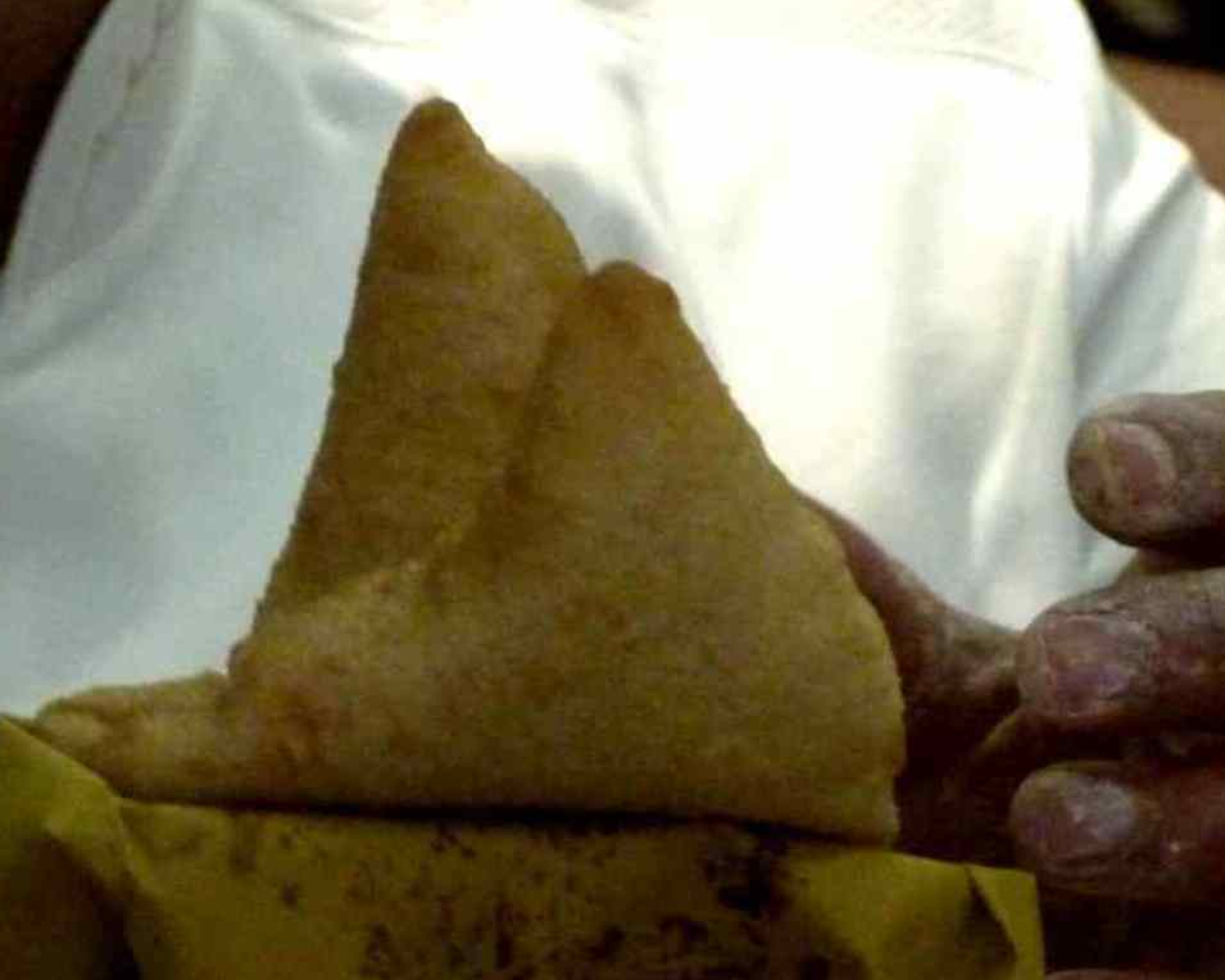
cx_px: 585
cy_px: 490
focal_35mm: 314
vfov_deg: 4.9
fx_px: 11384
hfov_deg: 6.2
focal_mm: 49.2
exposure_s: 1/100
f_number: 4.9
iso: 800
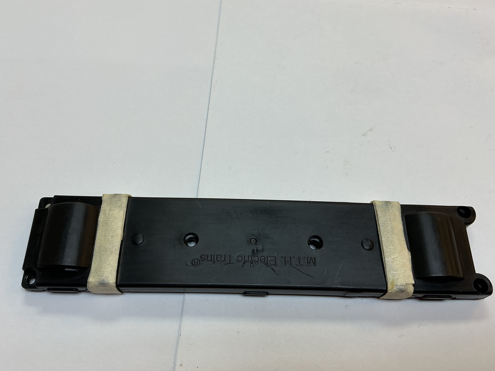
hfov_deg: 58.3
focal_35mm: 31
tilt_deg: -64.1
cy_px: 184
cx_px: 239
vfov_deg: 45.4
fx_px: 443
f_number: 1.8
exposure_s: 1/100
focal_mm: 3
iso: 25
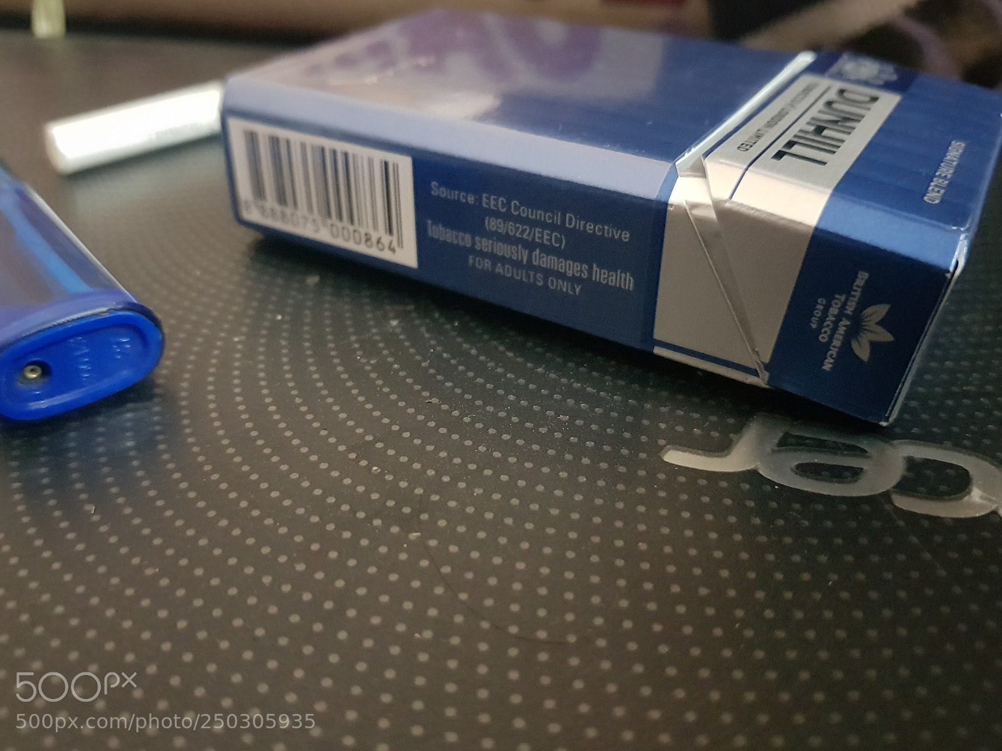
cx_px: 495
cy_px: 383
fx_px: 782
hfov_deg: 65.3
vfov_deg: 51.4
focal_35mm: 27
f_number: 1.7
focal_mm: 4.2
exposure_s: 1/10
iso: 1250
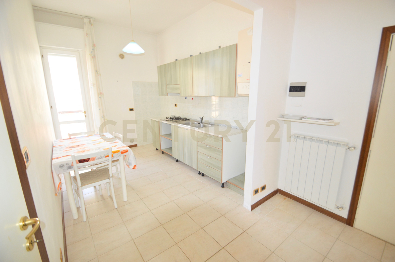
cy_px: 131
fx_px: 164
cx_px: 198
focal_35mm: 15
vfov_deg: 77.2
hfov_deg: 100.4
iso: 400
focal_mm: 10
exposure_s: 1/100
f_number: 4
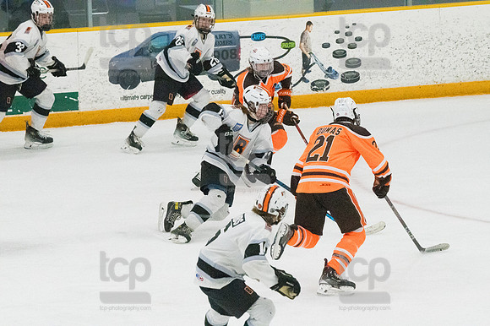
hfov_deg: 8.1
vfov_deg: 5.4
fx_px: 3469
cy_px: 163
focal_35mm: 255
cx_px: 245
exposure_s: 1/1600
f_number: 5
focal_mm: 170
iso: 8000
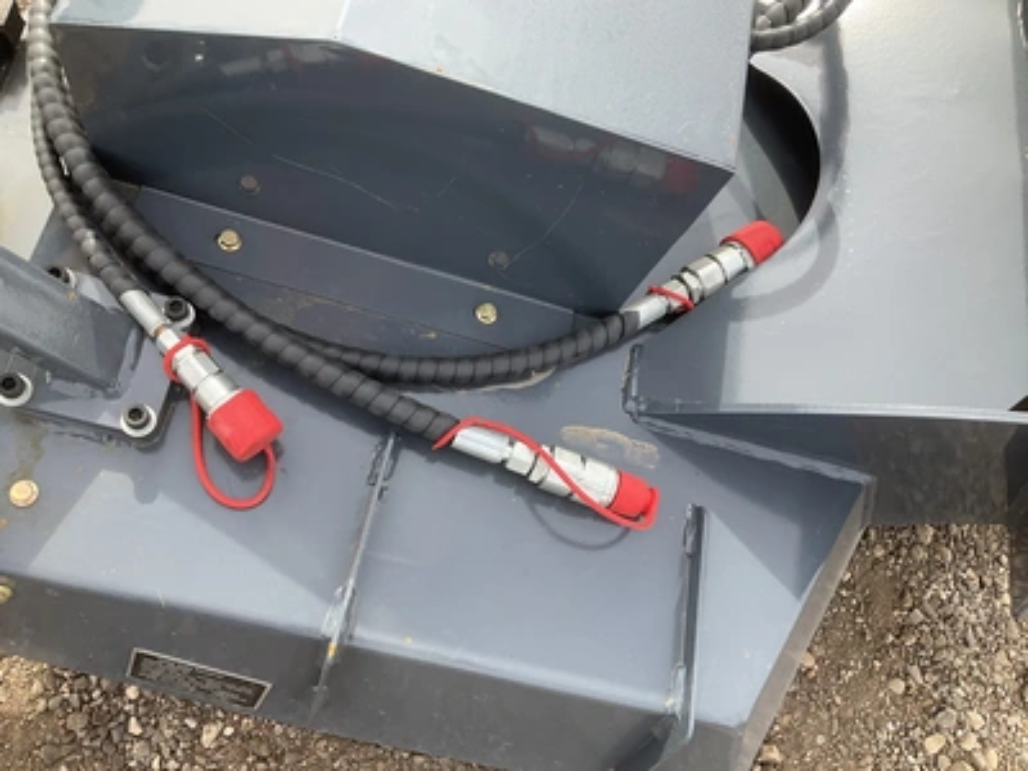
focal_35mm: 29
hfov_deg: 61.7
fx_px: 861
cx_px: 514
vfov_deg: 48.2
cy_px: 386
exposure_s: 1/454
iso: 25
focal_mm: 3
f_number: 1.8
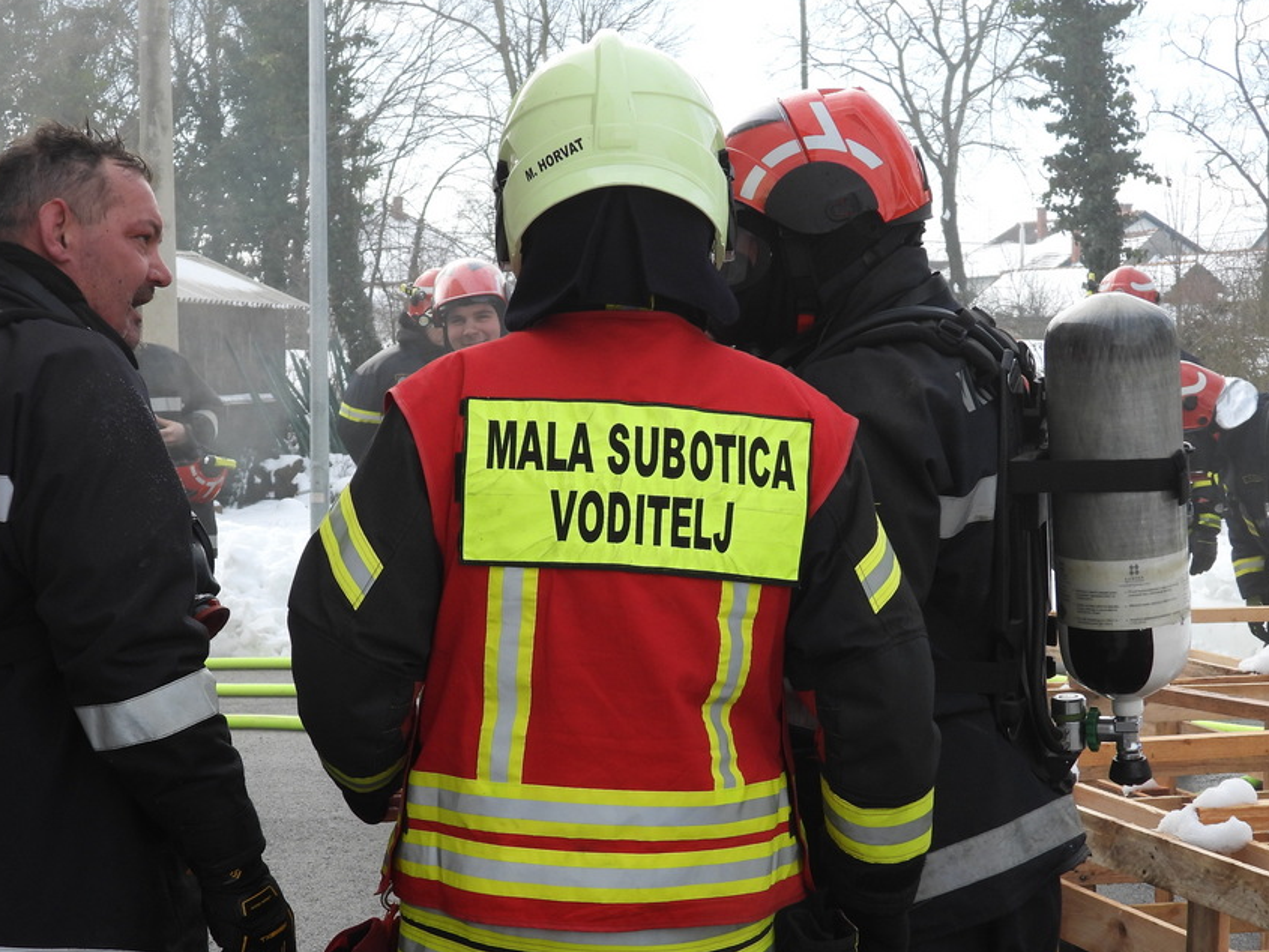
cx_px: 545
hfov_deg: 27.4
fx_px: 2603
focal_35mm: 71
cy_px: 581
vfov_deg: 20.7
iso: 100
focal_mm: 9
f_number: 3.2
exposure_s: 1/640
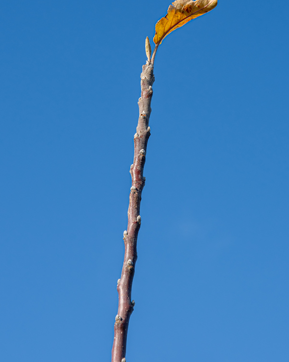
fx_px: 1272
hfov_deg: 13.0
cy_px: 169
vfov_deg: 16.2
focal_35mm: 119
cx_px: 144
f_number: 10
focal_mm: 70
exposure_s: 1/250
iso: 200
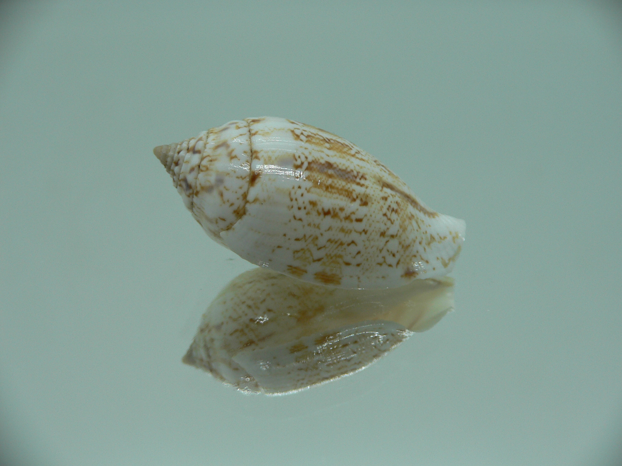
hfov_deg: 52.6
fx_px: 629
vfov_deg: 40.7
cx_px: 311
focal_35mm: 35
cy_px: 233
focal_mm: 4.6
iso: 80
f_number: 2.8
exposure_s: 1/60
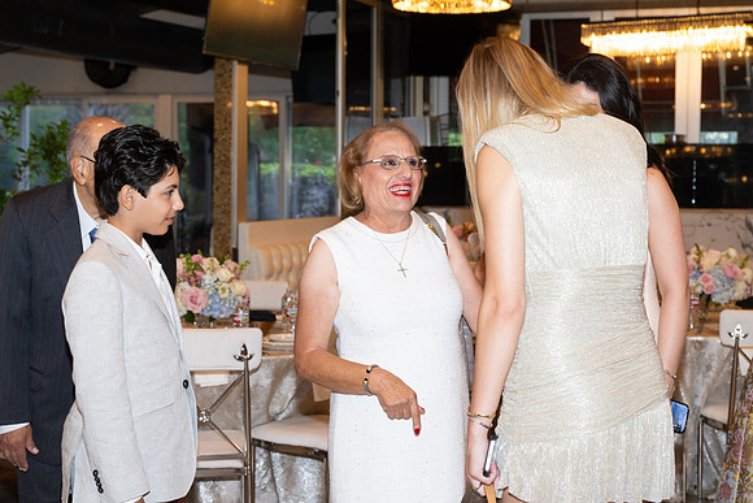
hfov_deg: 31.9
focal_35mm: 63
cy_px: 252
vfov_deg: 21.6
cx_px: 391
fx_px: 1319
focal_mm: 59
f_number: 5.6
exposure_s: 1/80
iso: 1000
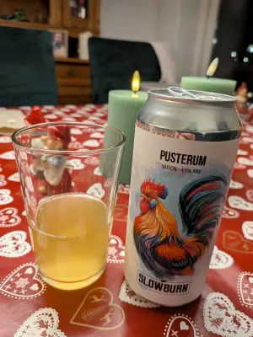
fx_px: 234
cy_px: 168
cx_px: 126
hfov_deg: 56.8
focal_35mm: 24
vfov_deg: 71.6
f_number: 1.7
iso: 31
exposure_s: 1/33.3
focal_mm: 4.53
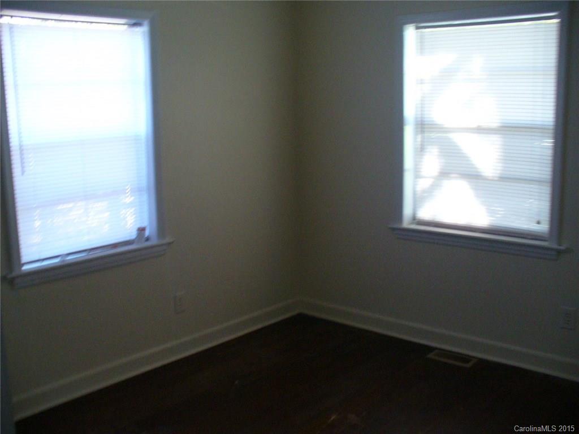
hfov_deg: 50.1
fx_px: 619
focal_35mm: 37
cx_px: 290
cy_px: 217
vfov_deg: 38.7
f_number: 2.8
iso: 200
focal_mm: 6.1
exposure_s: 1/20
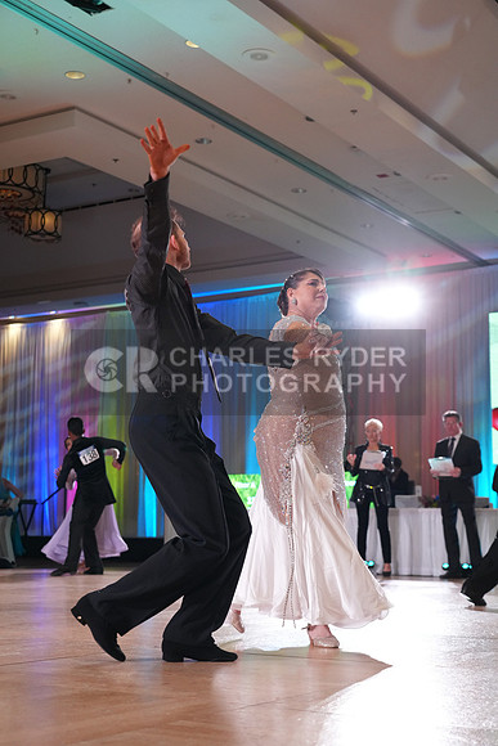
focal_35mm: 52
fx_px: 1078
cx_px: 249
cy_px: 373
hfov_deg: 26.0
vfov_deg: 38.2
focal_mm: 52
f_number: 4
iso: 2500
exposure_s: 1/500
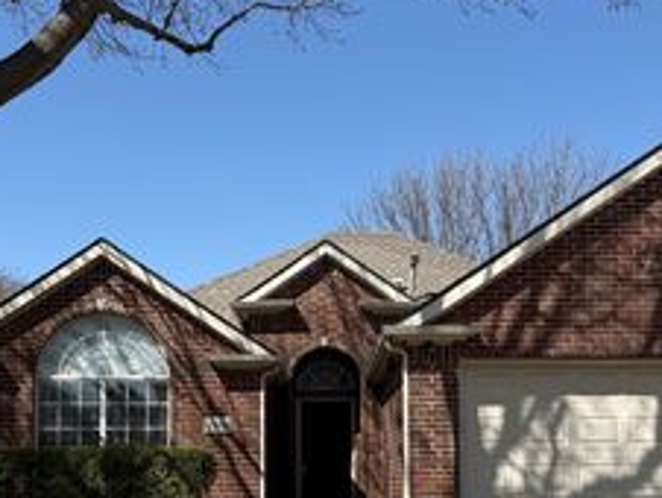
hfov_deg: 36.1
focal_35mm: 53
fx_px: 1015
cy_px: 415
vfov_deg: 26.9
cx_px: 319
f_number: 1.78
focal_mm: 6.76
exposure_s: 1/3759
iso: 80
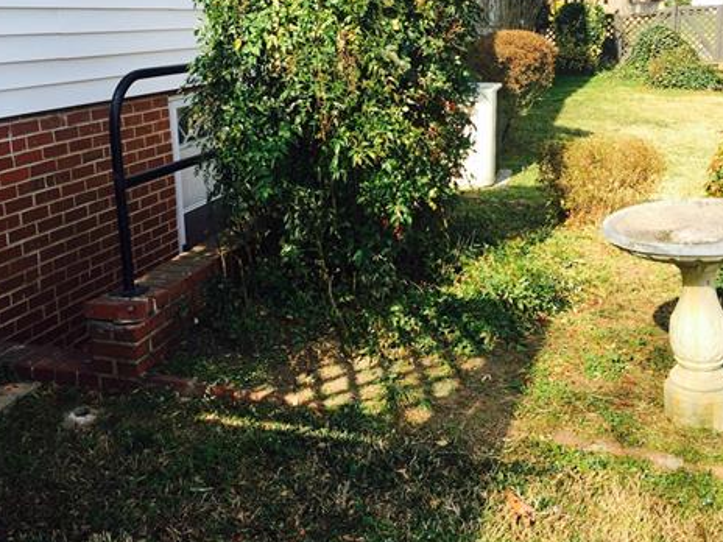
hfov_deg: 46.8
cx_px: 355
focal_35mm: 40
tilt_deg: -11.9
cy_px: 231
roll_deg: +0.8
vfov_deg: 35.9
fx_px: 835
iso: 32
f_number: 2.2
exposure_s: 1/549
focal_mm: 4.15
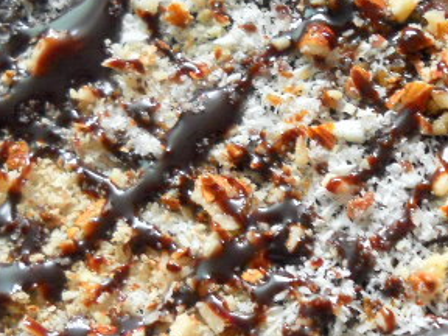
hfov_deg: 21.3
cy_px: 241
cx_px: 358
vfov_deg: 16.2
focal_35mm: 91
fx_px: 1178
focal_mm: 6.72
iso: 400
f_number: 3.1
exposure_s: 1/20
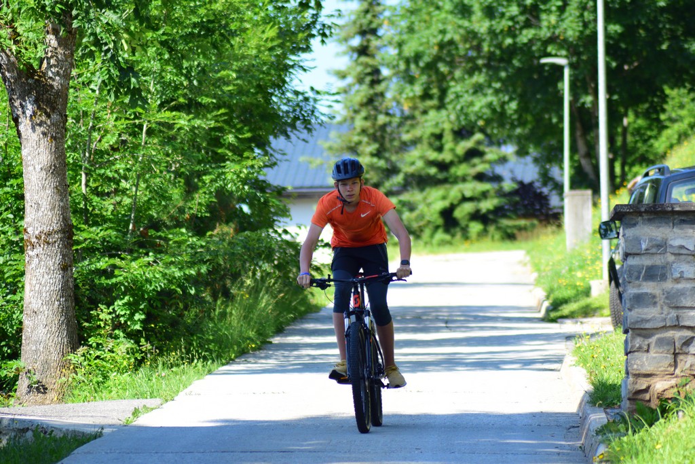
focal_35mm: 278
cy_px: 232
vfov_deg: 5.0
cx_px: 348
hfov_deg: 7.4
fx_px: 5358
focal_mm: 185
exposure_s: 1/1250
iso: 640
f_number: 4.5
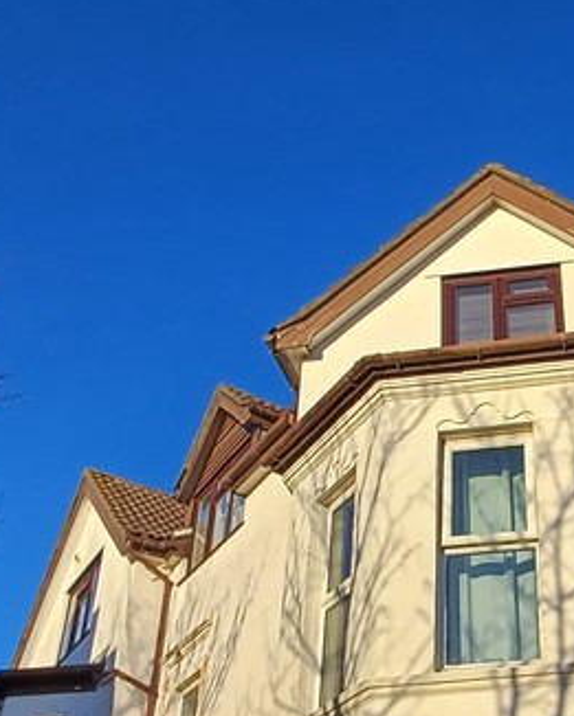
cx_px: 462
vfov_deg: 36.8
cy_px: 567
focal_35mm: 49
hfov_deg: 30.1
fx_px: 1040
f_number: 2.2
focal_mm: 1.64
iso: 40
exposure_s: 1/1135
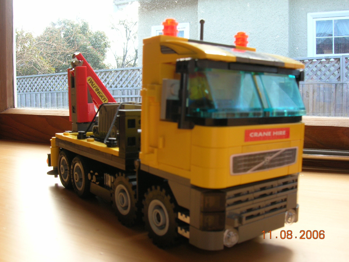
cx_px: 174
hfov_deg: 54.0
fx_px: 343
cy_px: 131
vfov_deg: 41.8
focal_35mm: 34
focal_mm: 5.7
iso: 50
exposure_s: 1/21.8
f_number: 4.9
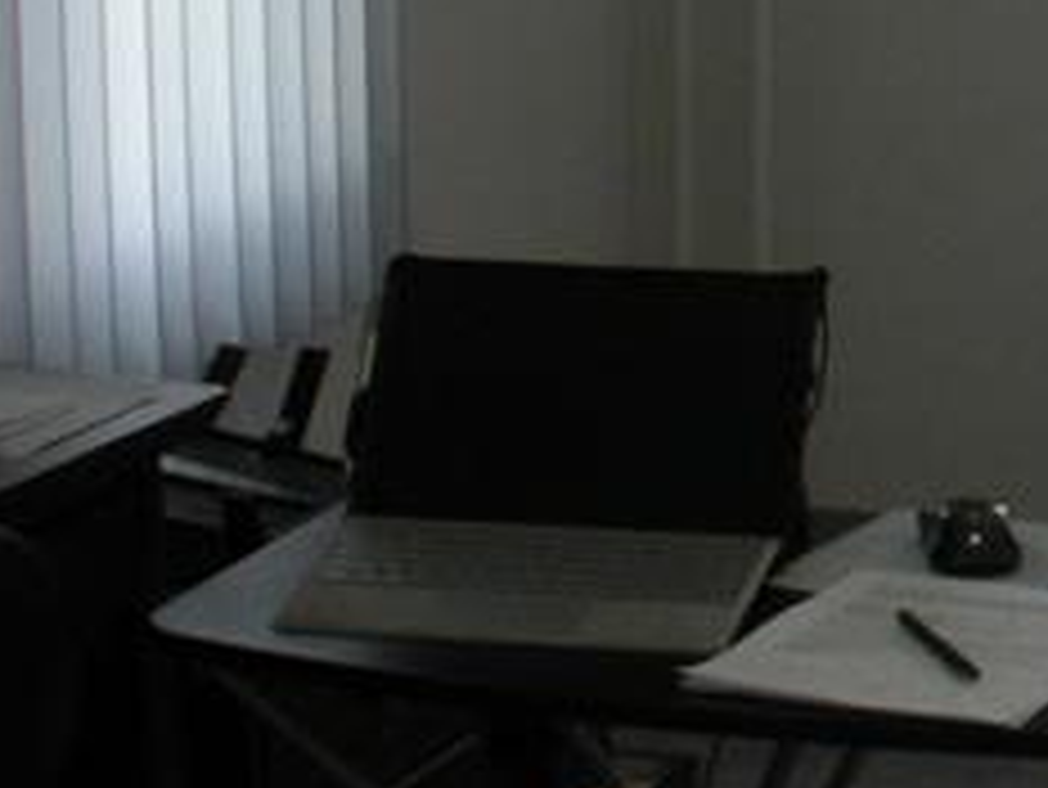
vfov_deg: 9.5
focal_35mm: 154
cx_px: 1390
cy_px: -239
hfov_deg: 12.4
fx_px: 4665
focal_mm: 6.3
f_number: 3.5
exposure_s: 1/59.4
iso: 185
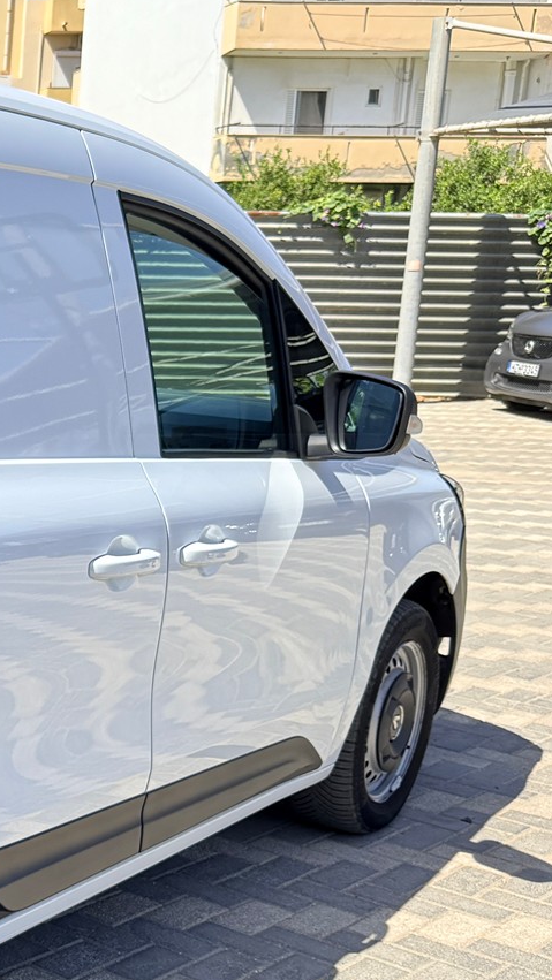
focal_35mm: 59
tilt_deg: -12.6
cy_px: 610
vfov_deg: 35.3
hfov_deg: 17.4
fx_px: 1534
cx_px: -381
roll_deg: -0.5
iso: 100
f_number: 1.78
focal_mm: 6.76
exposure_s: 1/1522
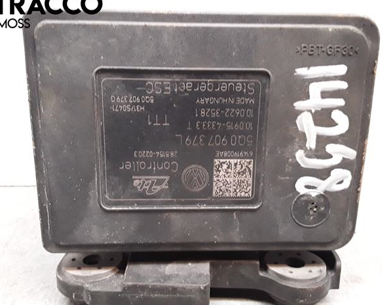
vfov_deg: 48.5
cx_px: 186
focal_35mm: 30
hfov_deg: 58.8
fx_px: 339
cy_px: 149
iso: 200
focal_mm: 2.91
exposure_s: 1/50
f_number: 1.9
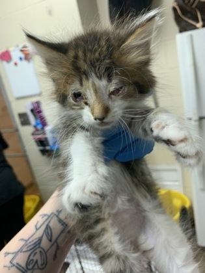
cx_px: 102
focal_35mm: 26
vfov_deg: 67.3
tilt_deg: -15.6
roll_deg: +12.7
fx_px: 205
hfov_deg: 53.1
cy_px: 136
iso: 80
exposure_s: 1/60
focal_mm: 4.25
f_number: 1.8
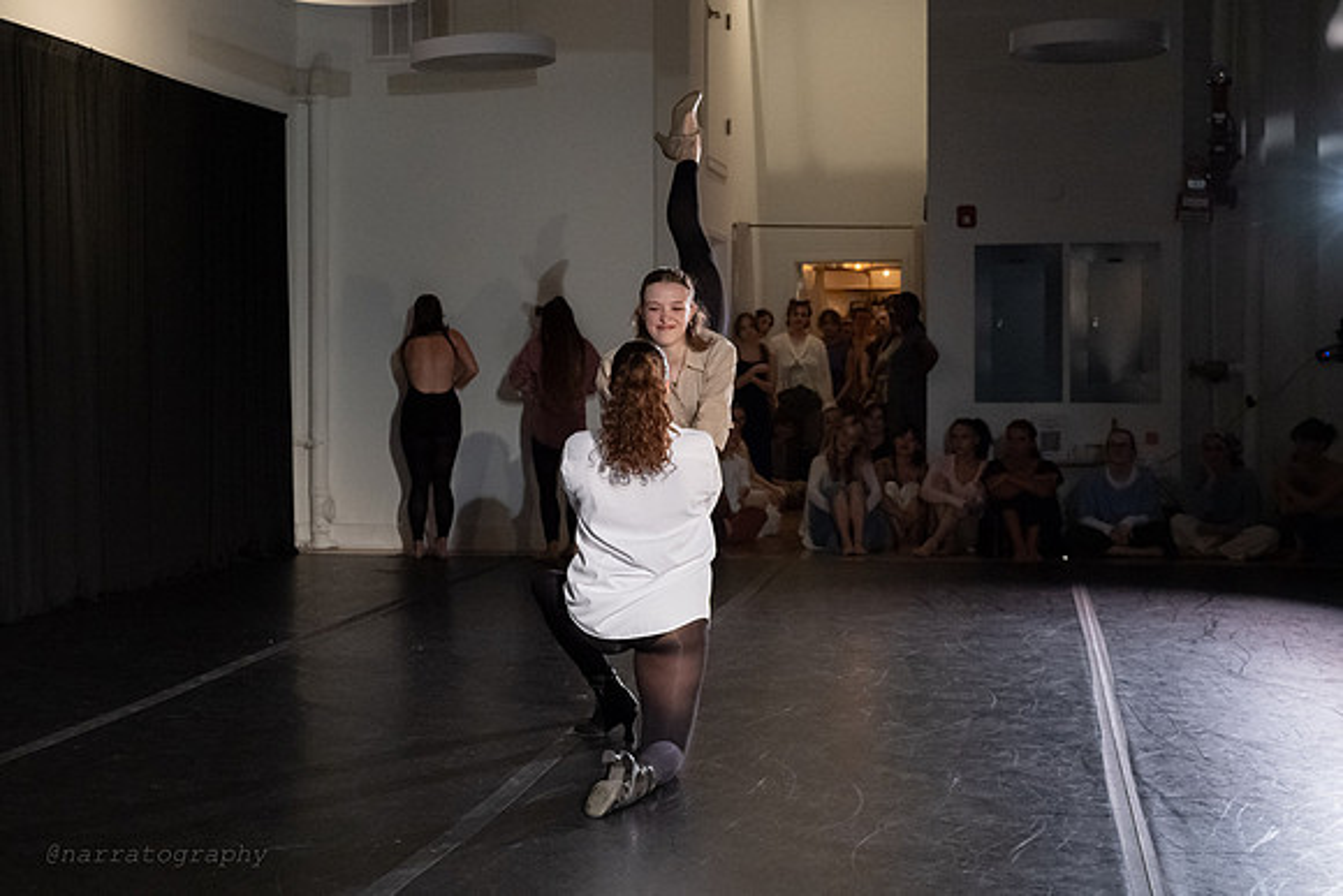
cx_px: 568
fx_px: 2105
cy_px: 422
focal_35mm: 56
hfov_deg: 35.3
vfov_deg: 24.0
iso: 6400
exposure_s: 1/400
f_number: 4
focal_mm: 47
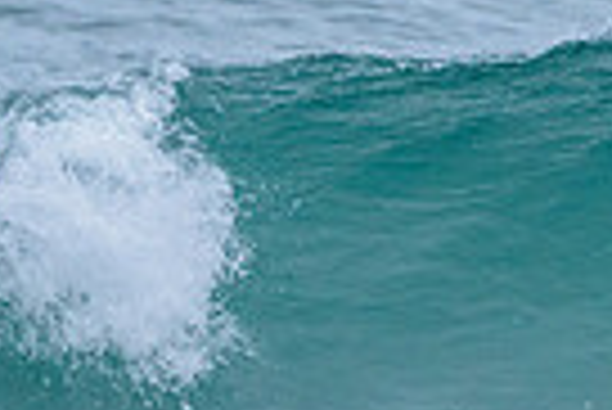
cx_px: -50
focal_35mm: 2610
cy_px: 285
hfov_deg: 0.8
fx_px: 44417
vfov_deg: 0.5
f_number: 5.6
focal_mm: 500
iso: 1000
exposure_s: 1/2000
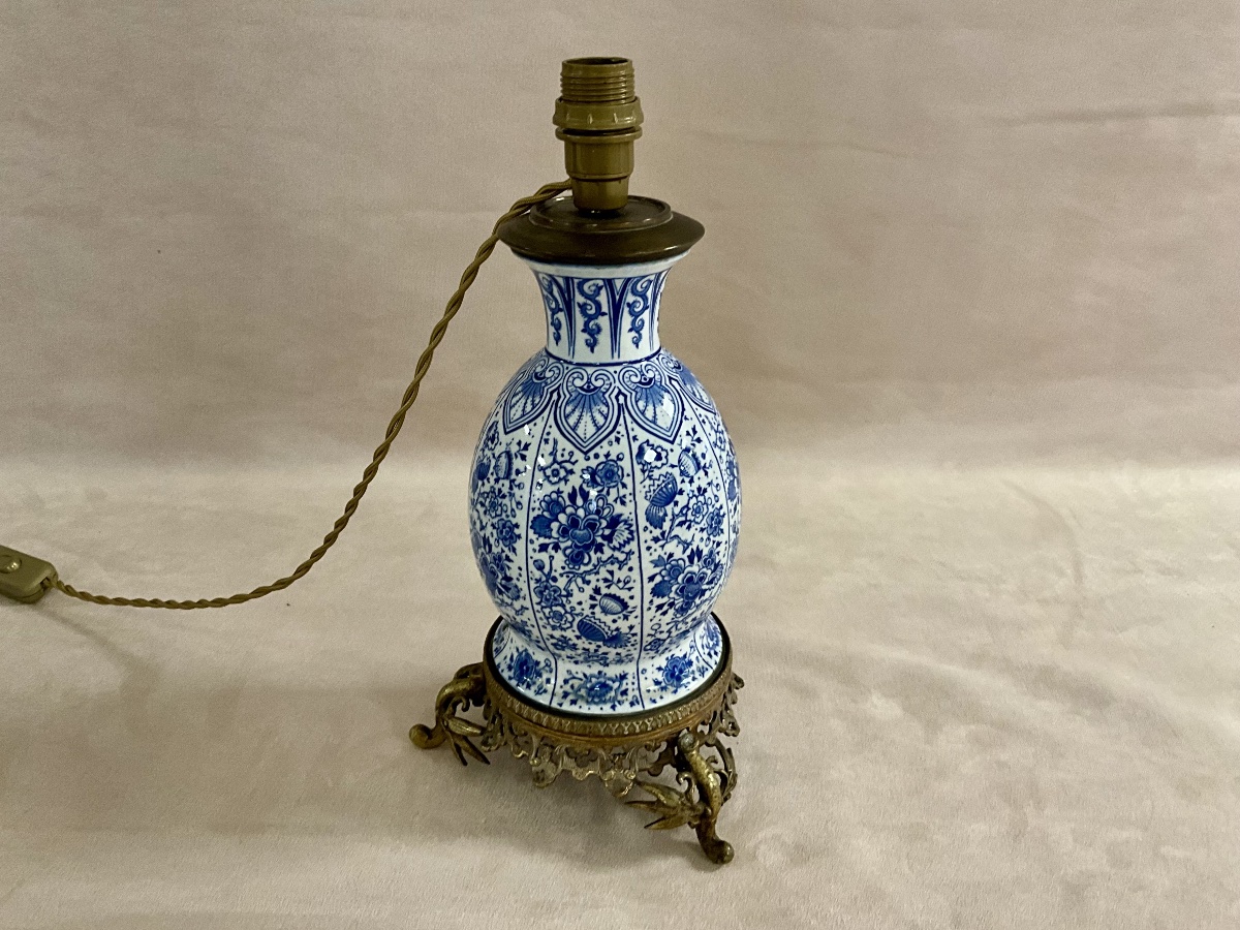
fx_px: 1039
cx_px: 620
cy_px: 465
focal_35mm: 29
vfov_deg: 48.2
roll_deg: -0.8
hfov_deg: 61.7
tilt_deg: -26.2
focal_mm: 3
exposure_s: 1/50
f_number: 1.8
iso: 125
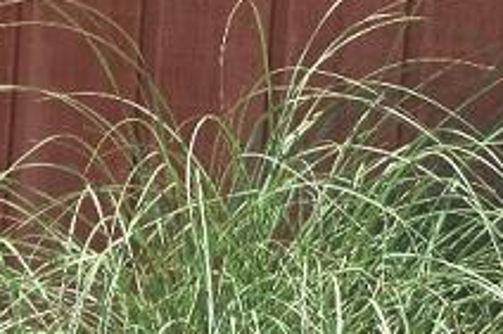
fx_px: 4105
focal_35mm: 294
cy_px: -313
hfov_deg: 7.0
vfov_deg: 4.6
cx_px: 268
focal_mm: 13.9
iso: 100
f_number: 3.8
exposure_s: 1/500
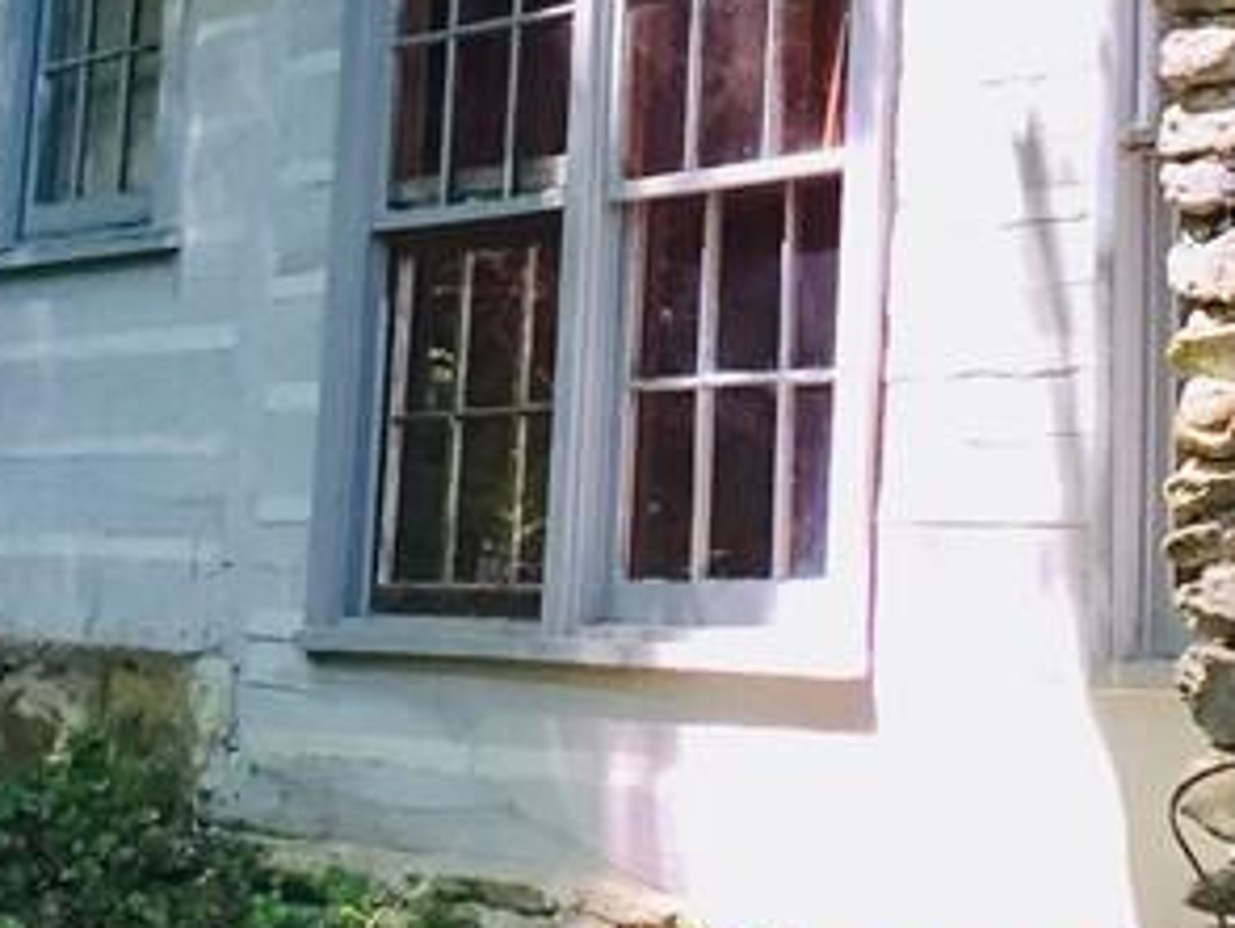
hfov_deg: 19.4
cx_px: 811
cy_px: -155
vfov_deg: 14.3
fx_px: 3606
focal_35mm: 101
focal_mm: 4.15
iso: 32
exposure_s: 1/30
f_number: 2.2
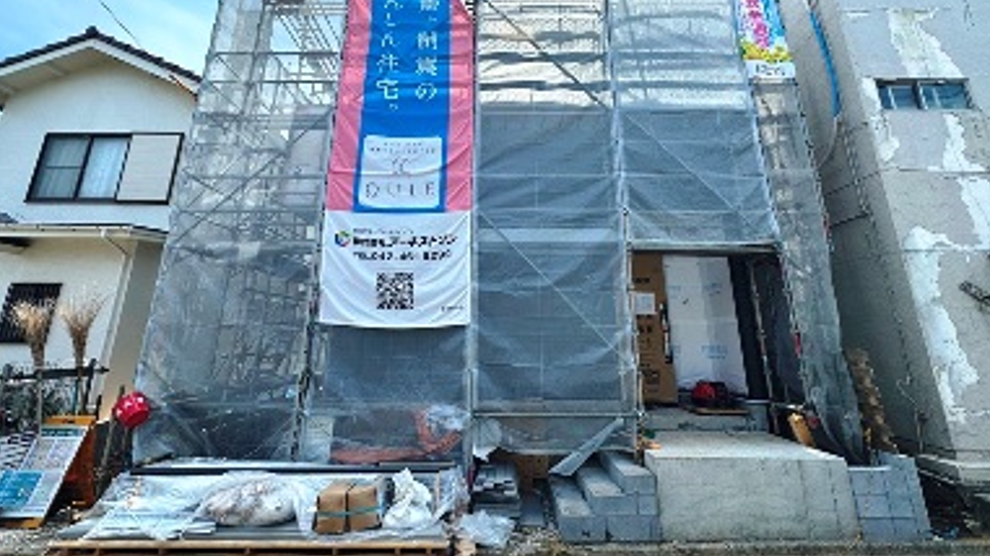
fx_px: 420
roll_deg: -0.4
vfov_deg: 66.5
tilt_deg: +15.7
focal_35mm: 16
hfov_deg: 99.4
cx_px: 489
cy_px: 226
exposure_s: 1/796
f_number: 2.2
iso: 40
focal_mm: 2.22
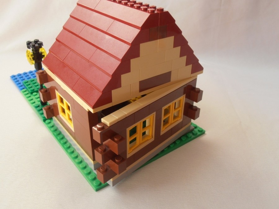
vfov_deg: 38.7
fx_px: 298
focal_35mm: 37
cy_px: 104
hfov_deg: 50.1
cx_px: 140
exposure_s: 1/40
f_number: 3.9
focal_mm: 6.61
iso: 100
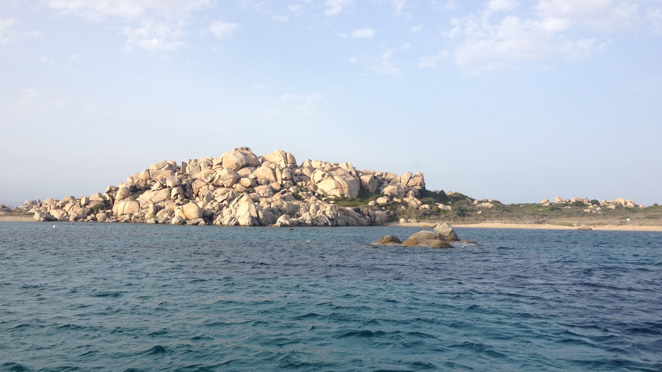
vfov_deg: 30.4
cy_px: 200
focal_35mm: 39
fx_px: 685
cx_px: 329
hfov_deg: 51.6
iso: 64
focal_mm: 4.28
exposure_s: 1/800
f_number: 2.4
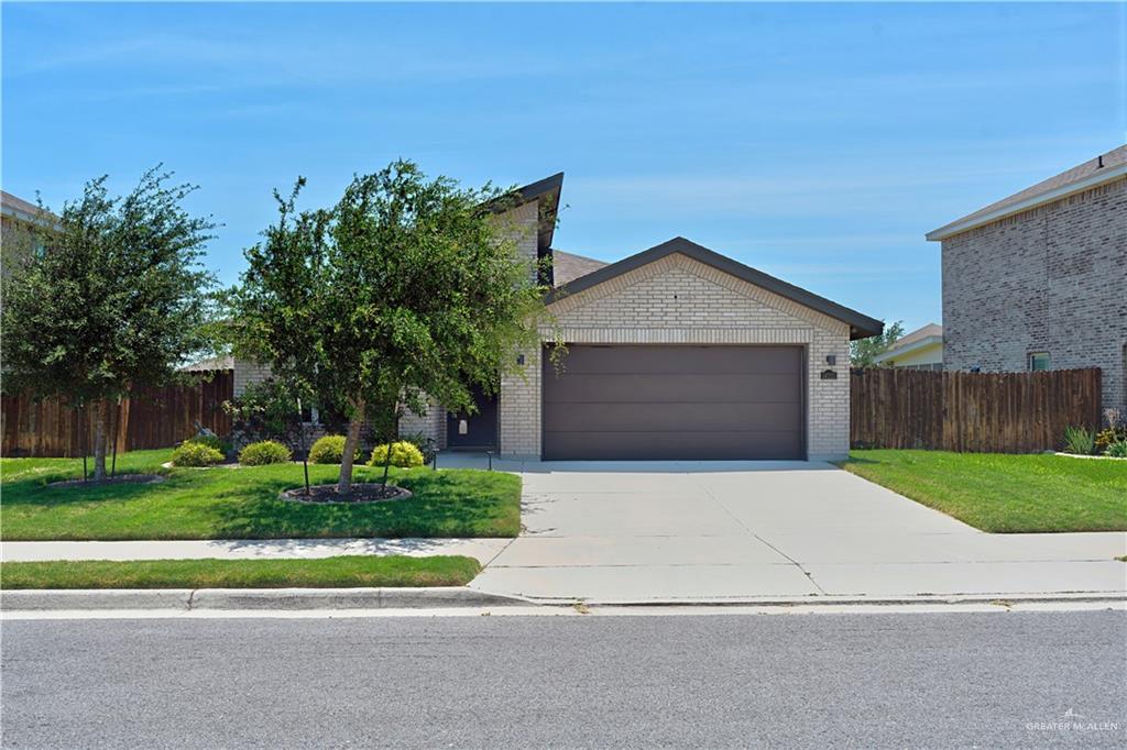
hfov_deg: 61.9
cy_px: 375
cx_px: 564
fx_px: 939
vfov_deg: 43.6
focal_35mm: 30
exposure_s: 1/640
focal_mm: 30
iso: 100
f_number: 7.1
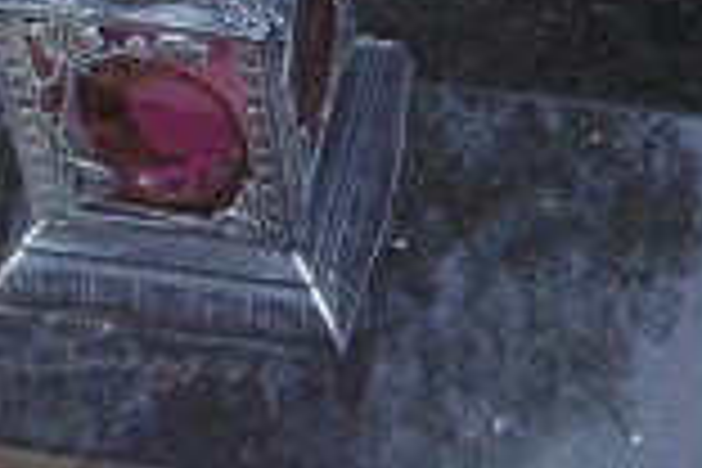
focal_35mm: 128
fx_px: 2496
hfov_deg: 15.8
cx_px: 608
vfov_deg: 9.9
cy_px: -482
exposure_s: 1/100
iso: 100
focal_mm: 4.3
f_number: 3.1
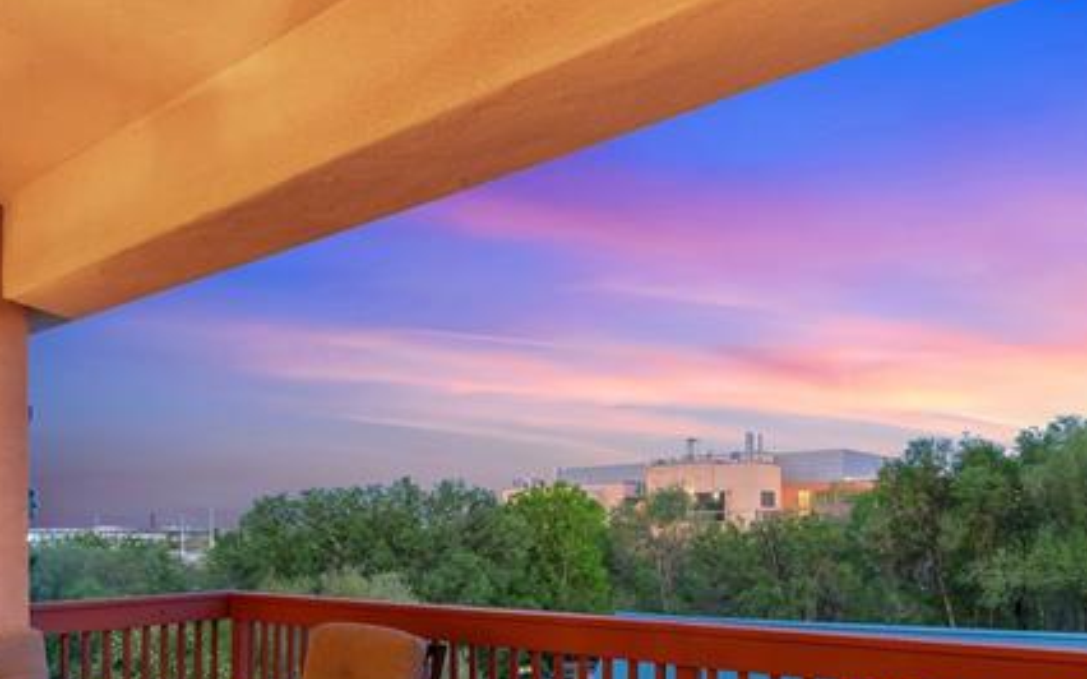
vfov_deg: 45.7
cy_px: 521
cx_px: 431
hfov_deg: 69.7
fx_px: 770
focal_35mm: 26
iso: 1250
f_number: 8
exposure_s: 1/4
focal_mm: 17
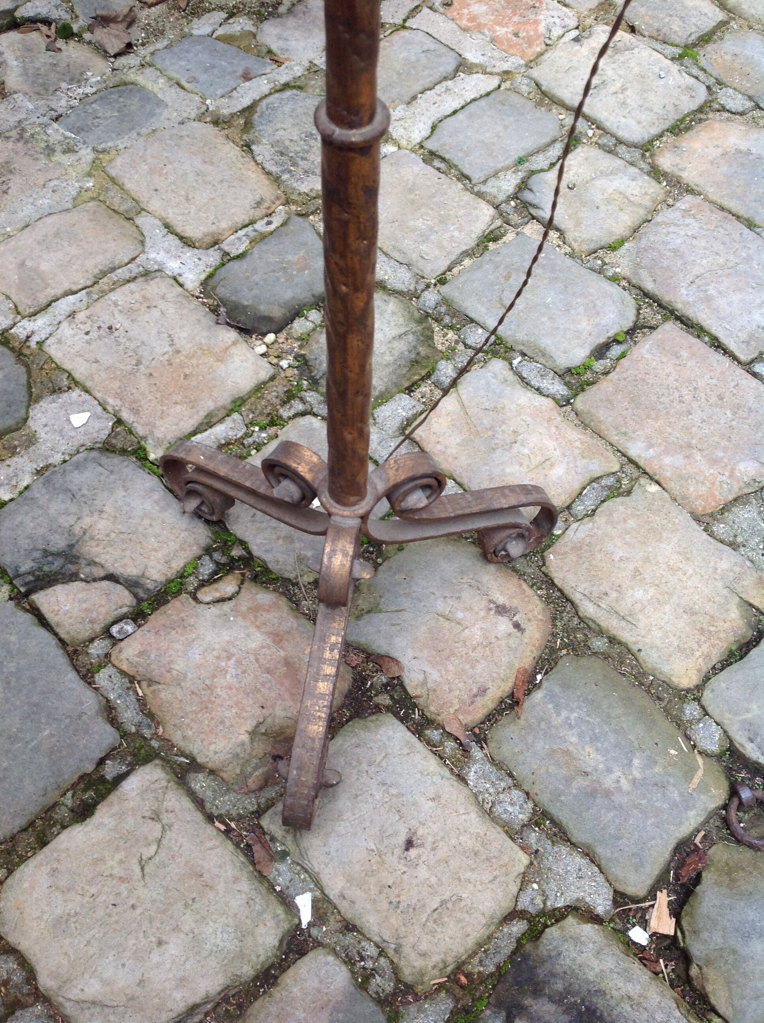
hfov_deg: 40.6
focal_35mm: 35
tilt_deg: -58.7
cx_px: 382
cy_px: 512
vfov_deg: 52.7
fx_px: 1033
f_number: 2.4
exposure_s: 1/120
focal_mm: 4.28
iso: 80
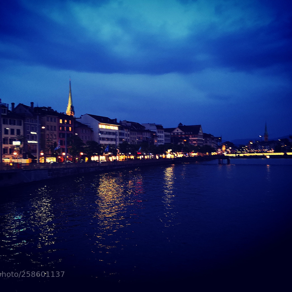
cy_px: 147
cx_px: 132
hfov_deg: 51.0
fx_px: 305
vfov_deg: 51.1
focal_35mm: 32
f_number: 1.8
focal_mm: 3.95
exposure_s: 1/20
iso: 500
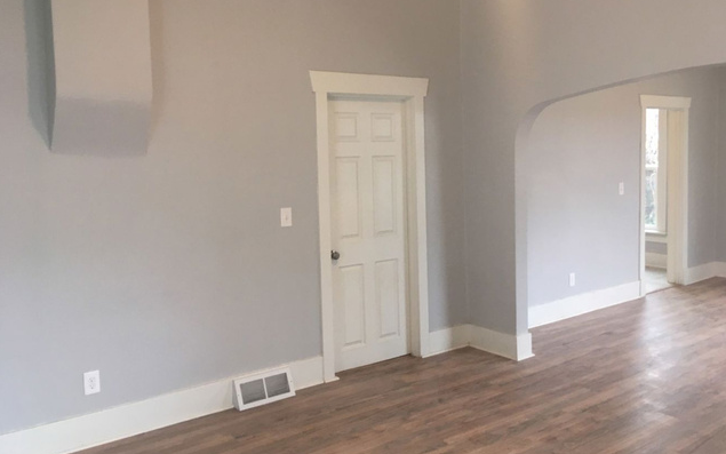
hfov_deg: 61.2
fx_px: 613
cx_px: 361
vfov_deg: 40.6
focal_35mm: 31
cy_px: 202
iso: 80
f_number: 2.2
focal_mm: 4.15
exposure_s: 1/30
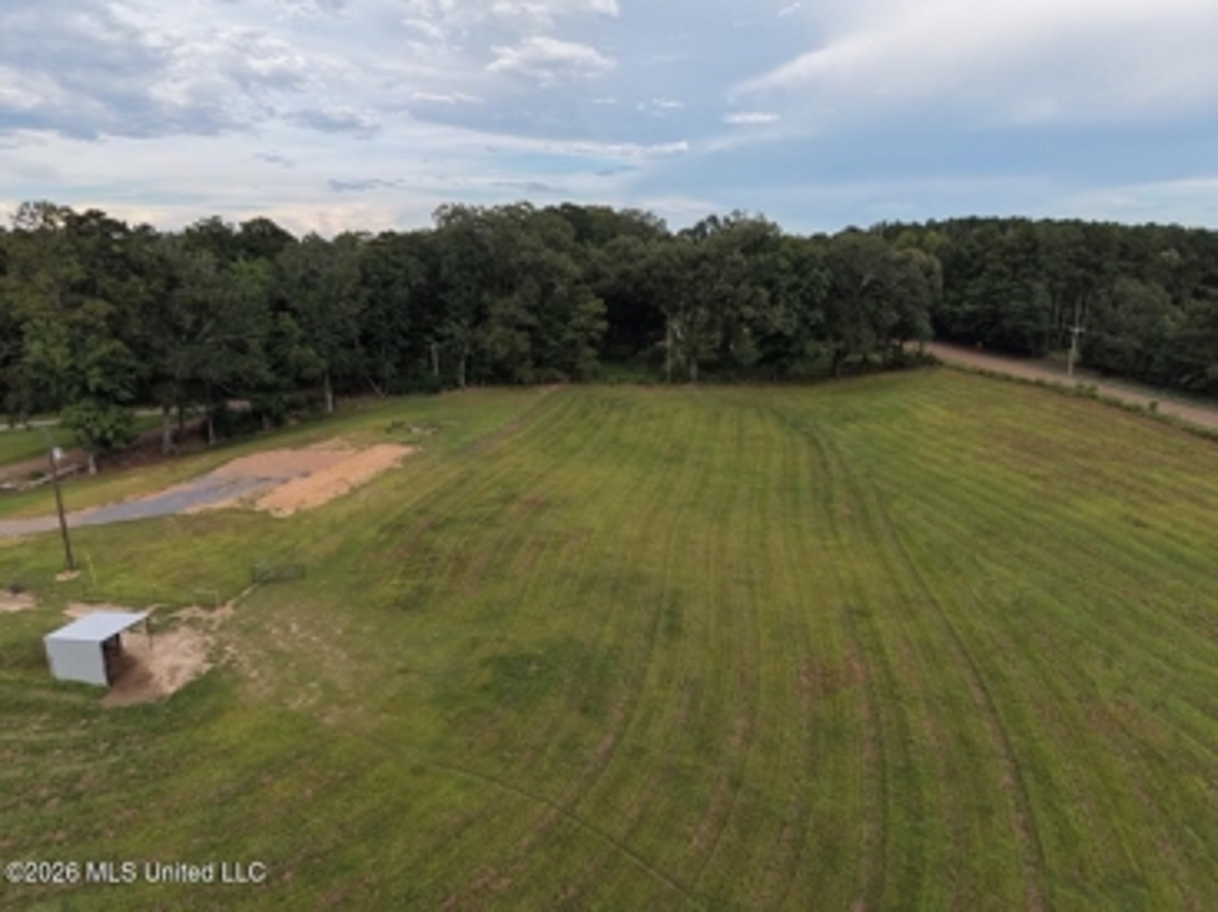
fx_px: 844
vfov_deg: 56.8
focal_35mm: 24
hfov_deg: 71.6
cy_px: 456
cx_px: 609
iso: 400
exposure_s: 1/2000
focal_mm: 8.67
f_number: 1.8
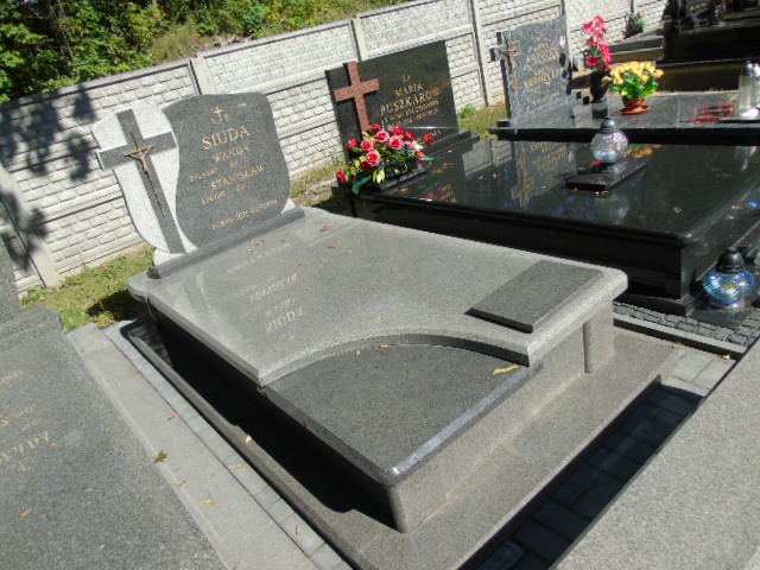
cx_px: 380
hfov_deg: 69.4
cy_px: 285
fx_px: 549
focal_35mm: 25
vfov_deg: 54.9
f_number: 3.4
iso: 80
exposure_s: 1/640
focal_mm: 4.4
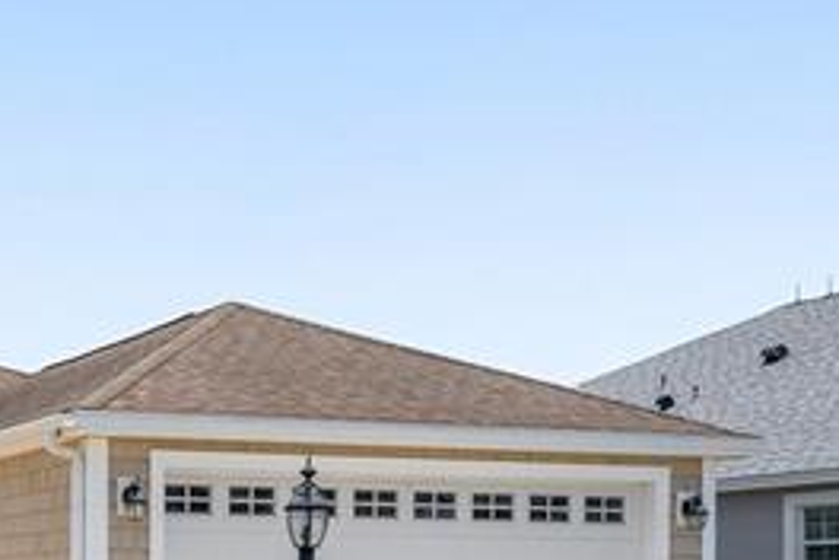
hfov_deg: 28.3
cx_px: -162
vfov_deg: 20.9
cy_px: 614
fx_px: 1445
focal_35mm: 62
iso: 125
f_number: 8
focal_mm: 16
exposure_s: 1/500
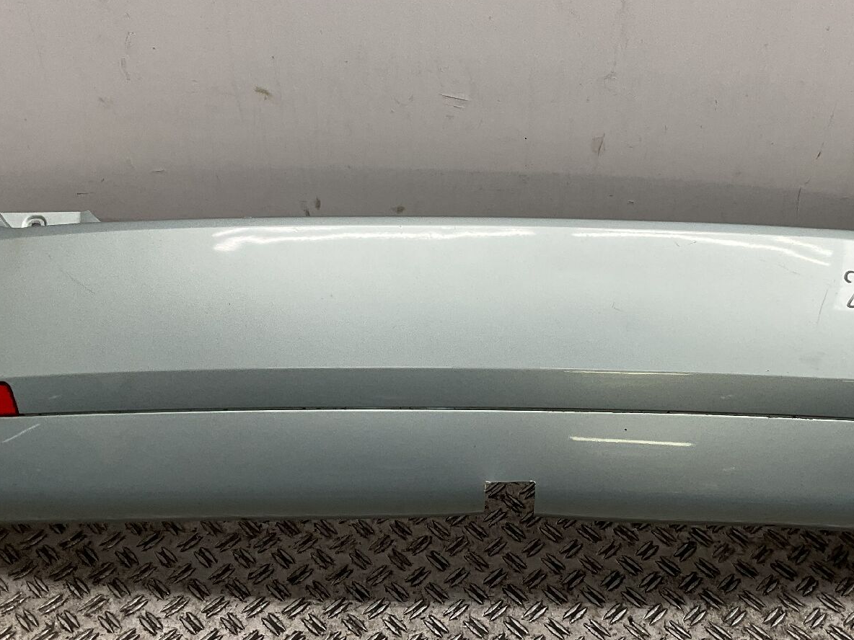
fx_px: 1160
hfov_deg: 40.4
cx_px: 476
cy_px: 314
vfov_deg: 30.9
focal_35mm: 47
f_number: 1.8
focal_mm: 3
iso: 32
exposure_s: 1/100
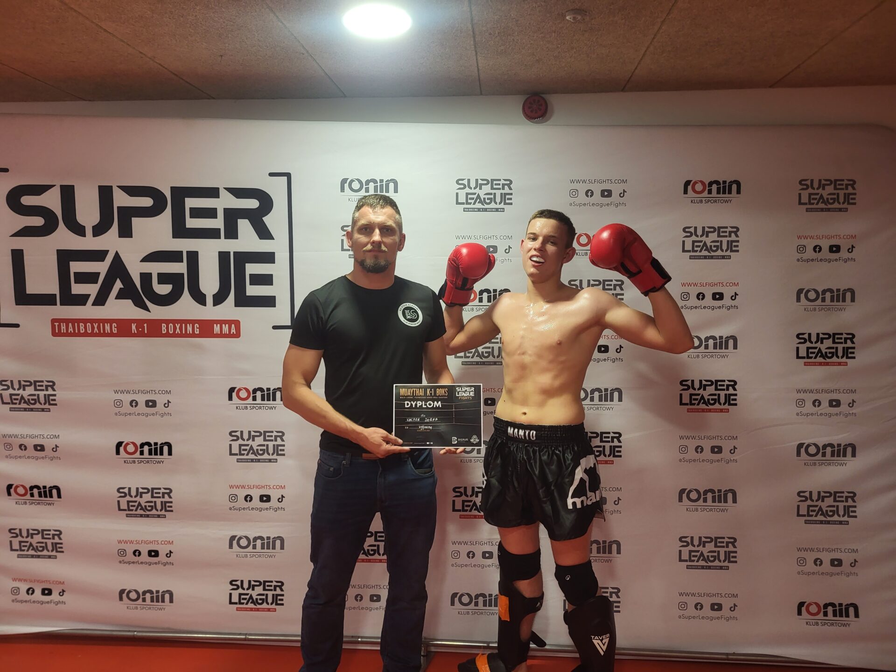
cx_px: 448
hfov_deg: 67.3
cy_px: 336
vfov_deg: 53.1
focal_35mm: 26
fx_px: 673
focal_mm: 5.4
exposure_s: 1/100
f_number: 1.8
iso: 160
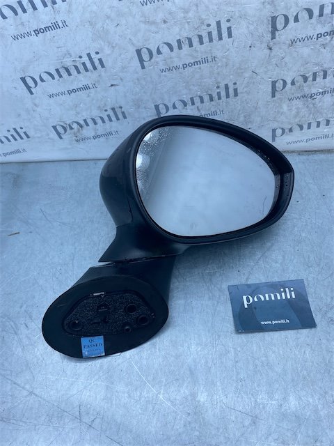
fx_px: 334
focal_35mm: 26
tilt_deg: -56.5
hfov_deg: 53.1
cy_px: 223
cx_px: 167
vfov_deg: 67.3
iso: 32
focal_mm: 4.25
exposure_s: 1/949
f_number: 1.8
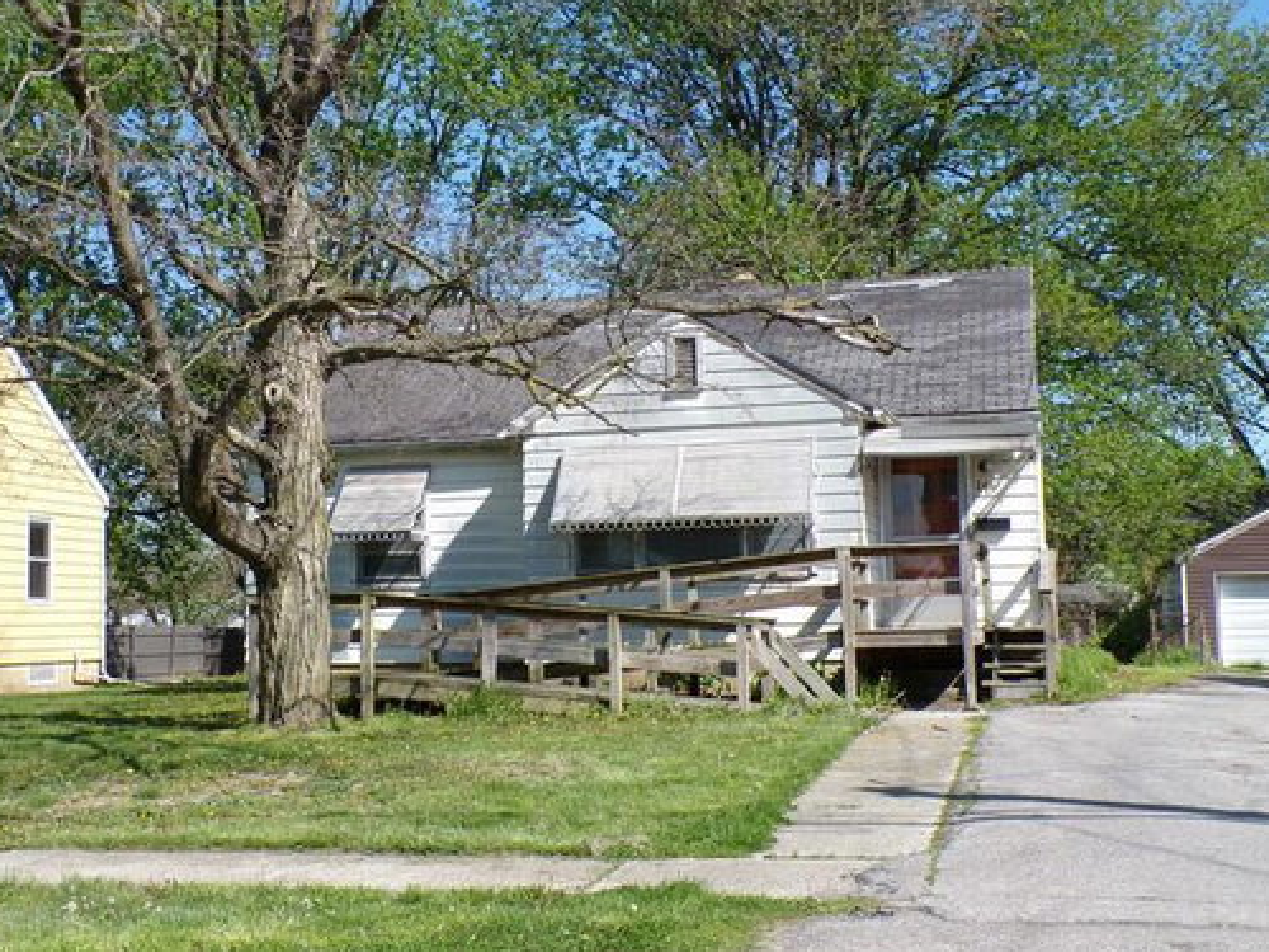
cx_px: 634
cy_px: 475
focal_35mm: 43
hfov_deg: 43.9
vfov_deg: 33.6
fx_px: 1576
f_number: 5.1
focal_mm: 7.6
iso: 100
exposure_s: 1/320
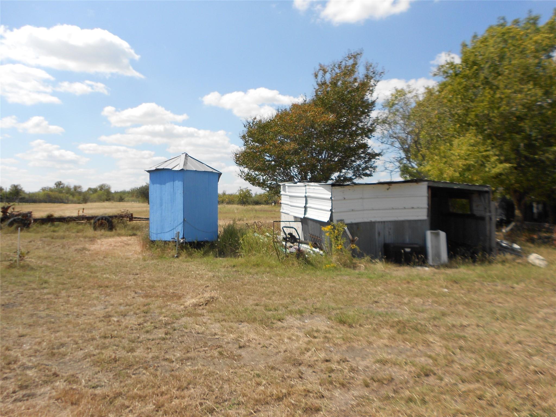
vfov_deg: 53.1
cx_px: 278
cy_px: 208
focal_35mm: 26
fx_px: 418
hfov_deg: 67.3
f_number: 3.2
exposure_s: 1/1250
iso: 80
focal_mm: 4.6
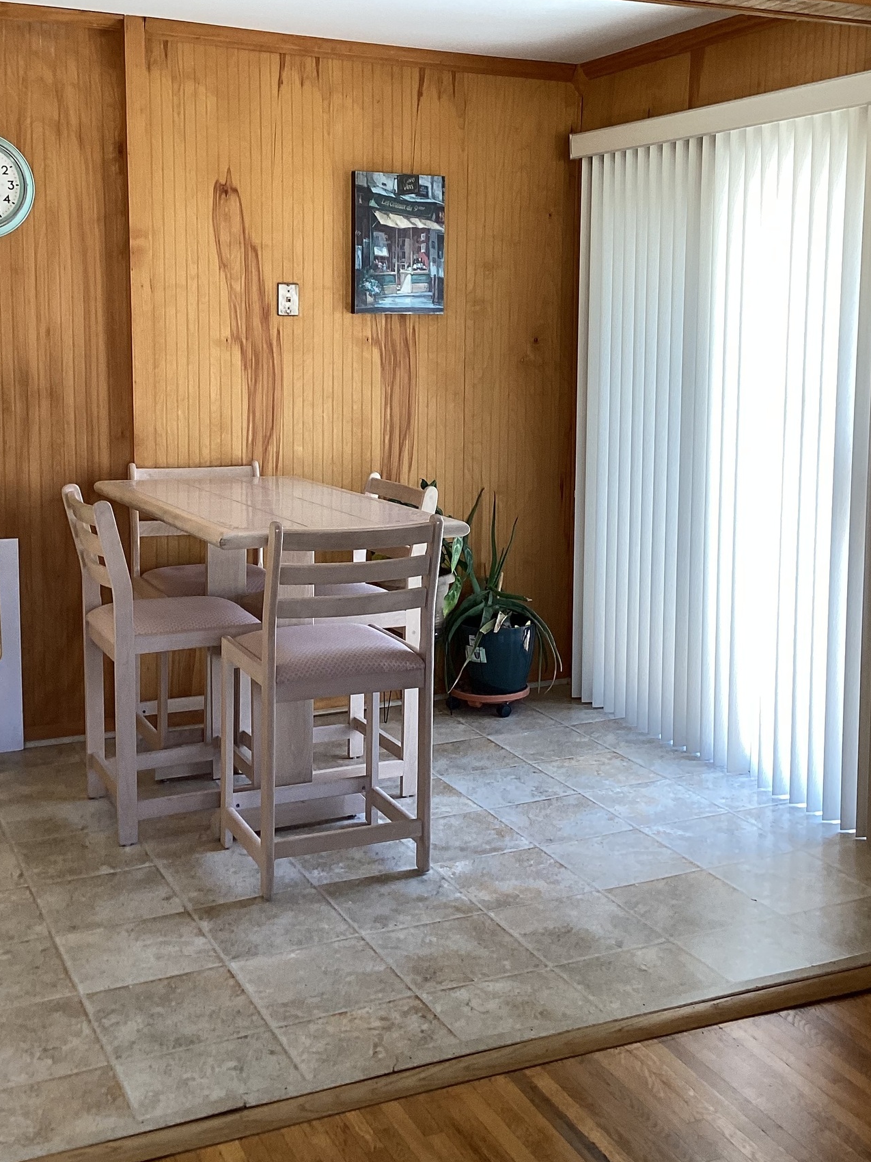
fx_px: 1410
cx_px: 485
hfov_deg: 34.3
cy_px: 462
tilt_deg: -7.2
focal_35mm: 42
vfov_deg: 44.6
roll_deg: -0.5
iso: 64
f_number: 2.4
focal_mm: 3.3
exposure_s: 1/60
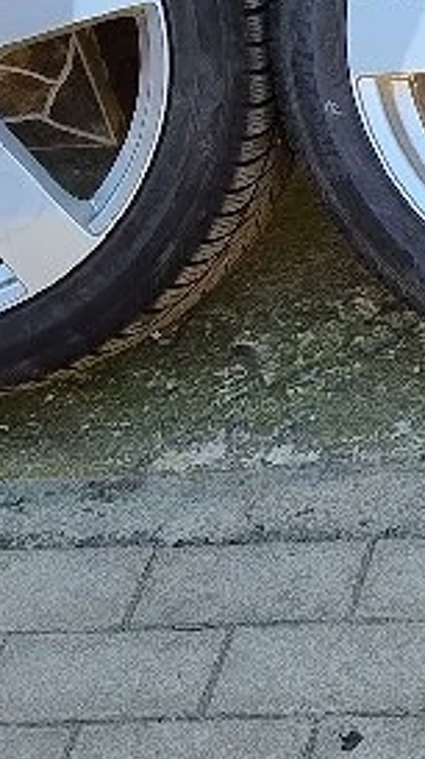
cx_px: 1008
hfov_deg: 10.8
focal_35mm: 96
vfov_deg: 21.9
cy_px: 146
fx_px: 1929
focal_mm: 5.56
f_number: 1.8
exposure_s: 1/130
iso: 100
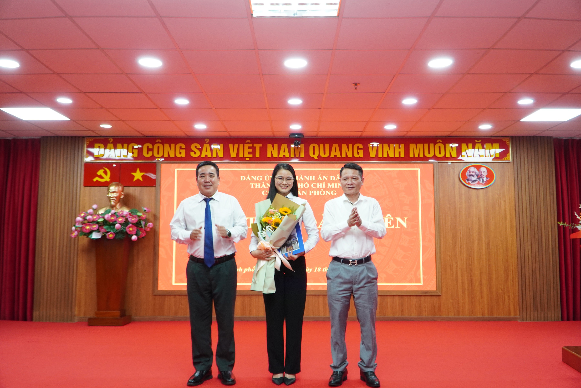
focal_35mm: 30
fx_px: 484
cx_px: 290
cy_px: 194
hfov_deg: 61.9
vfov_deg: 43.6
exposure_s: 1/80
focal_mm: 20
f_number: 4.5
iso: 800
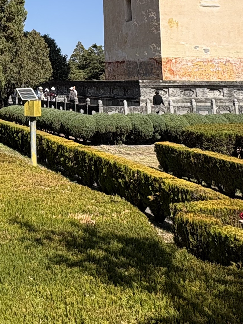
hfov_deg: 26.7
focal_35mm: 50
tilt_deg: +7.8
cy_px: 23
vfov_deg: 35.6
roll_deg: -0.2
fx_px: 468
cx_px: -27
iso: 40
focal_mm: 2.22
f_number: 2.2
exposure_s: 1/1299
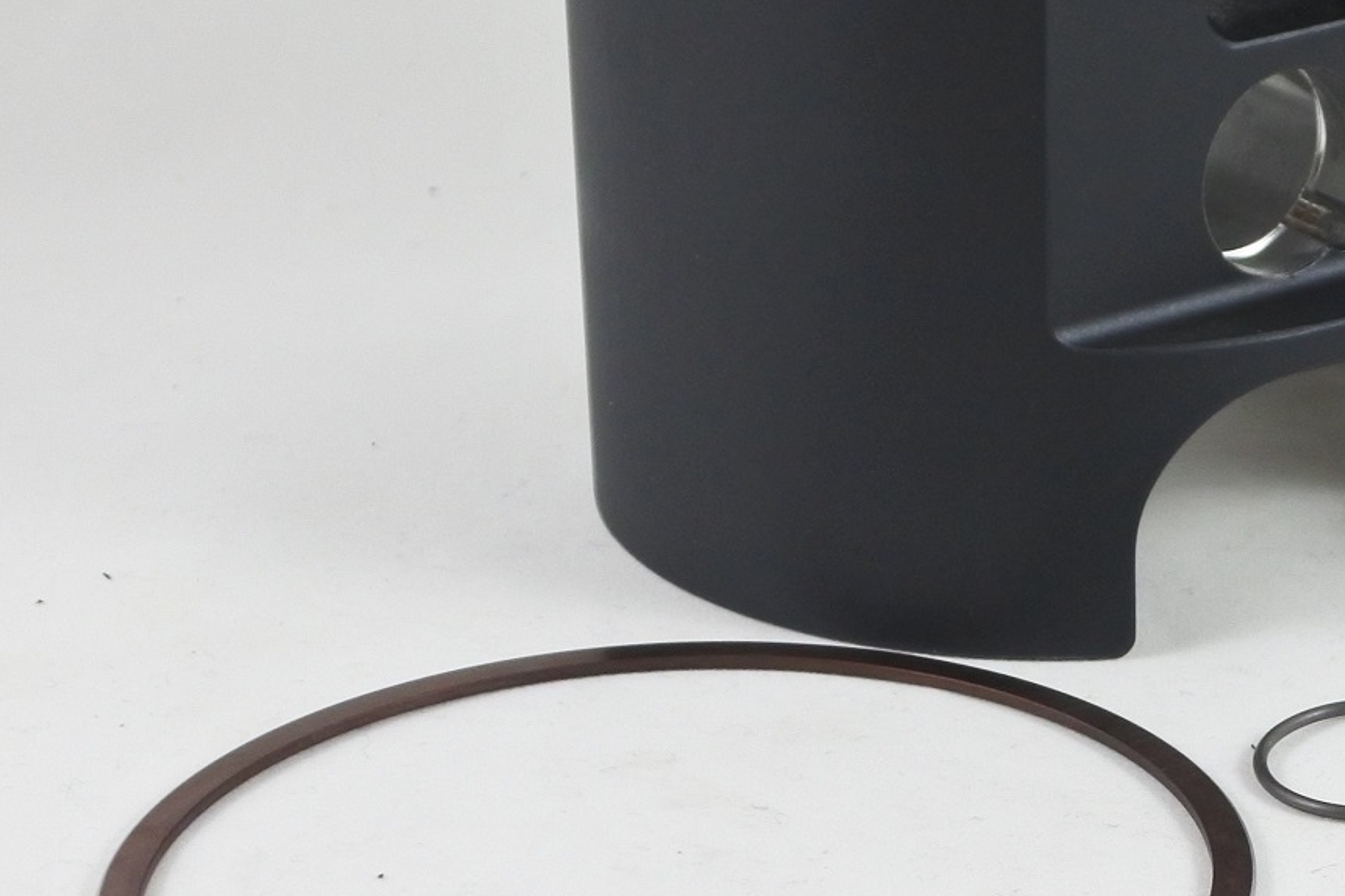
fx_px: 3287
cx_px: 1154
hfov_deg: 22.7
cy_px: 412
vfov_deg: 15.5
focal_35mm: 88
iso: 500
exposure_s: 1/125
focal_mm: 14.7
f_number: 4.2
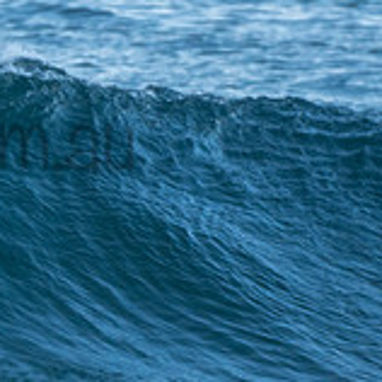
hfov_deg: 0.7
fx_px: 29278
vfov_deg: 0.7
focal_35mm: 2345
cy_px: 115
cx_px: -121
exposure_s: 1/1600
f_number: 5.6
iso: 800
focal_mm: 500
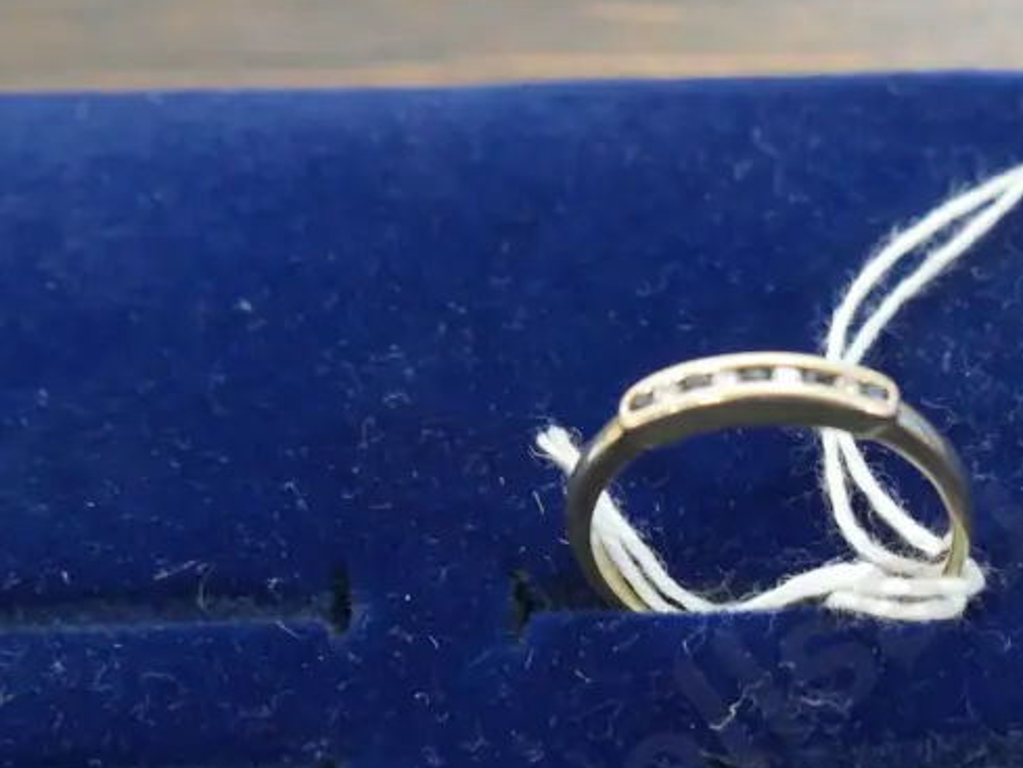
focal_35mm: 88
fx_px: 2601
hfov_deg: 21.5
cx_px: 1004
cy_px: 528
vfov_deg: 16.7
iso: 2500
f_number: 4.6
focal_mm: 21
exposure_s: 1/60
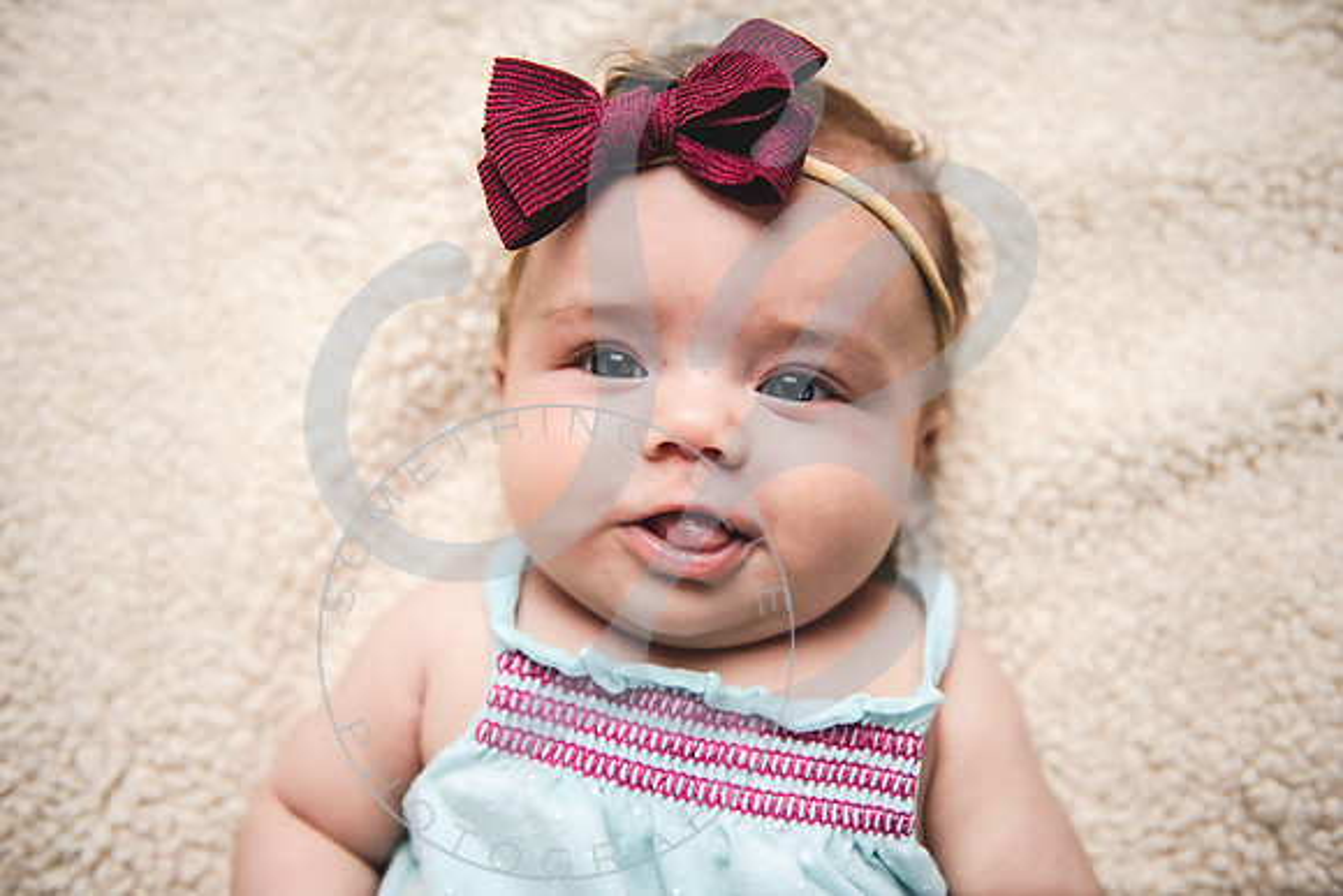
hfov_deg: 48.9
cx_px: 691
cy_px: 448
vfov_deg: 33.8
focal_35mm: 40
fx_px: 1475
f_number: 2.8
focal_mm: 38
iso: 100
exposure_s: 1/250
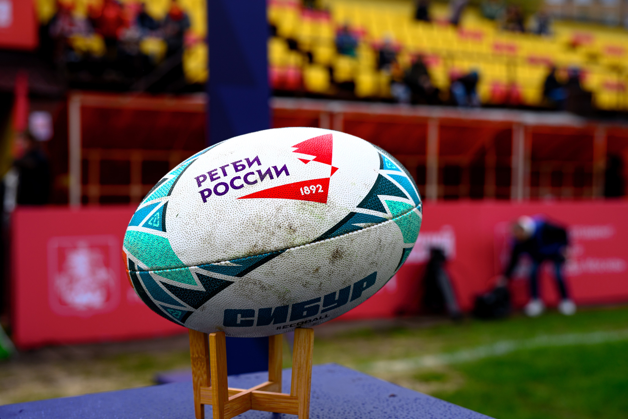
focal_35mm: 48
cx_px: 314
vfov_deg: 28.1
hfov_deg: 41.1
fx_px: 837
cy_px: 210
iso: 100
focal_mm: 48
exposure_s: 1/800
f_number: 4.5
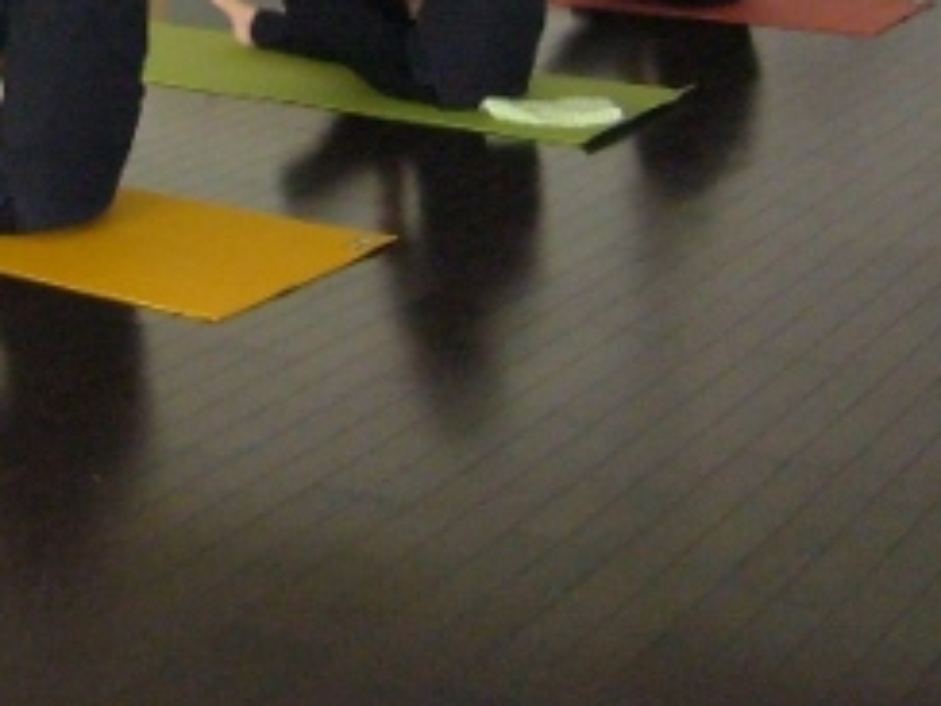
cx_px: 69
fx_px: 2419
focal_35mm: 89
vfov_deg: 16.2
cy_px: -23
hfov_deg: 21.5
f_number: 2.8
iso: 250
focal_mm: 4.7
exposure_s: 1/30
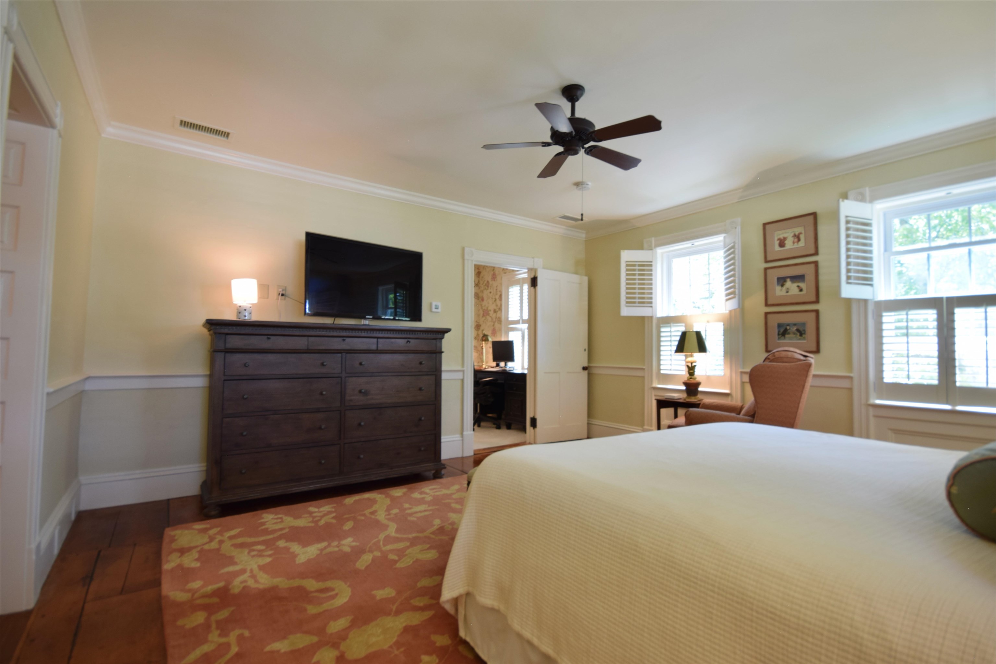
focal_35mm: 15
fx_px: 415
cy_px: 332
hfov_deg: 100.4
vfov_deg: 77.3
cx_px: 498
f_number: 6.3
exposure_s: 1/8
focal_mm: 10
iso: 200
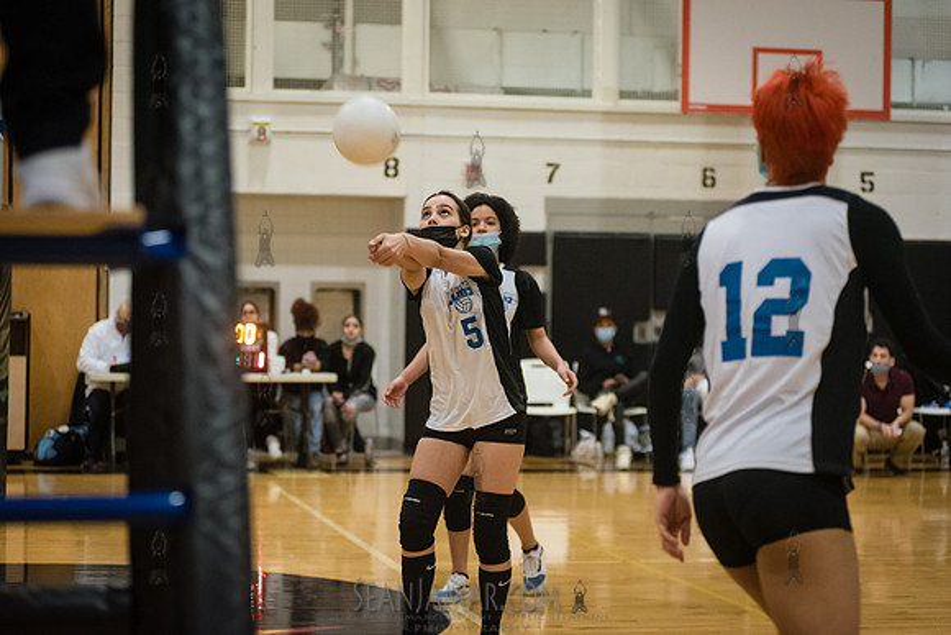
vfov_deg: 17.1
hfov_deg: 25.4
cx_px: 476
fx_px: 2114
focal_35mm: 80
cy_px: 318
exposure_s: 1/400
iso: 5000
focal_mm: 80
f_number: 3.2
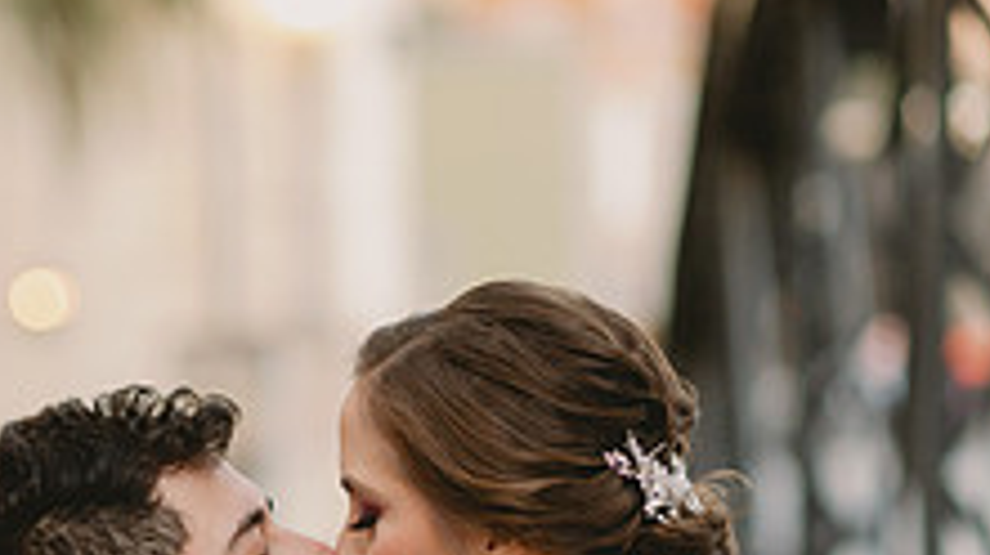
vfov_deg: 6.6
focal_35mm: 181
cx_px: 361
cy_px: 922
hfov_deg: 11.9
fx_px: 4749
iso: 500
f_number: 2.2
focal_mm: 85
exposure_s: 1/400
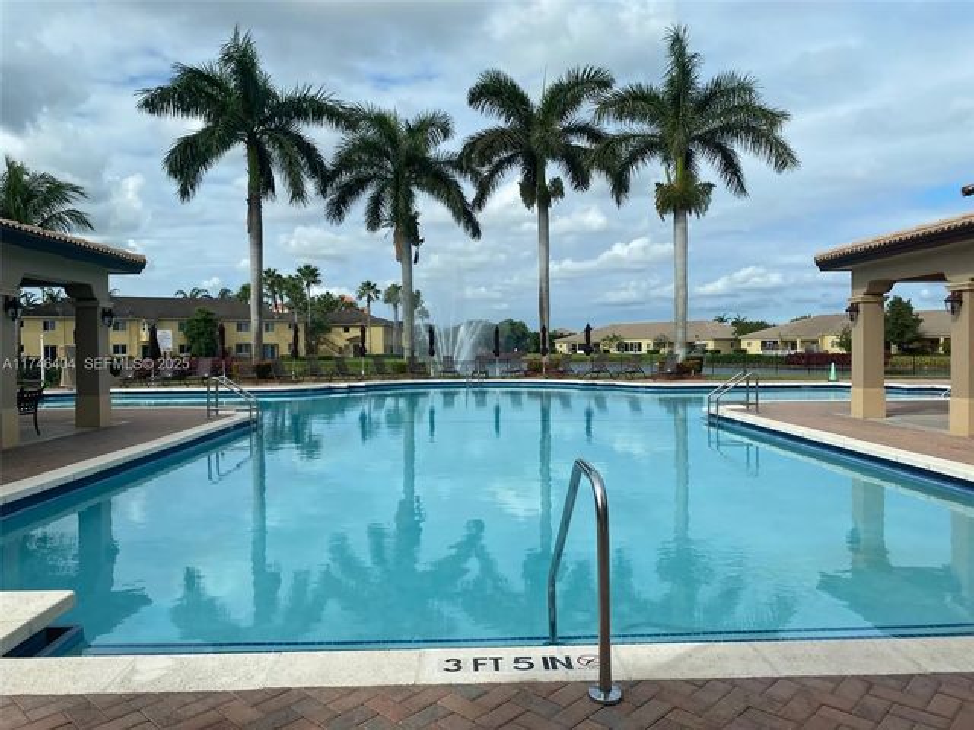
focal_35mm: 26
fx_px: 732
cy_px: 365
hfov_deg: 67.3
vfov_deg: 53.1
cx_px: 487
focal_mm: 4.25
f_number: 1.8
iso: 32
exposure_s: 1/3205
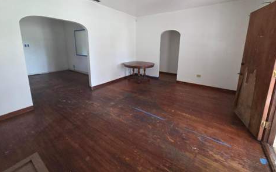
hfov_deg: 105.3
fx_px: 105
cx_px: 138
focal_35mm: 14
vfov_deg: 77.6
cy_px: 68
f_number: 2.2
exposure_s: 1/60
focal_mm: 2.2
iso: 400
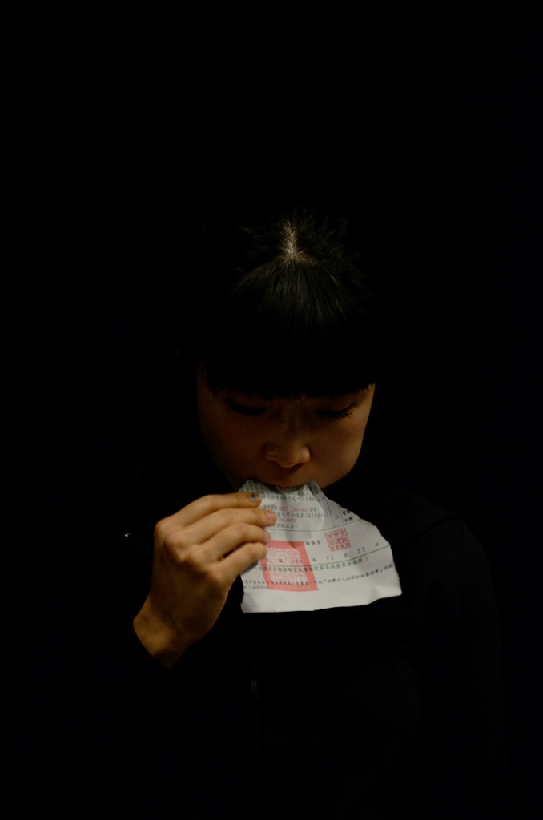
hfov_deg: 10.7
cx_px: 272
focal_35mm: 128
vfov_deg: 16.1
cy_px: 410
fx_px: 2898
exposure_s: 1/60
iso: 1600
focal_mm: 85
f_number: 5.6
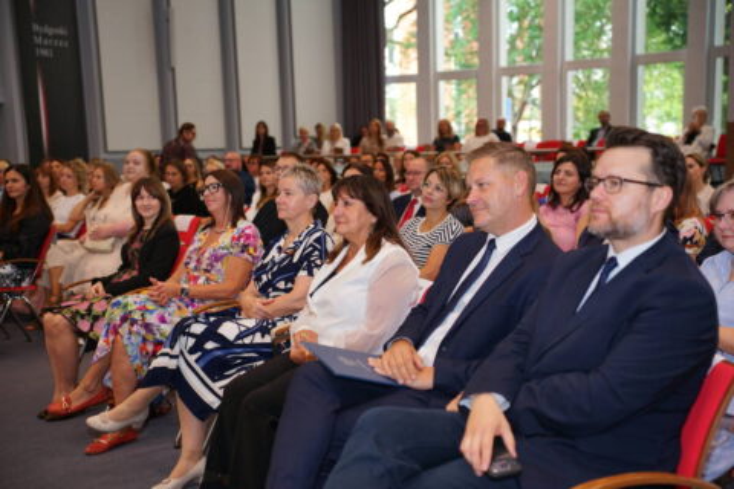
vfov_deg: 28.1
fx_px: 979
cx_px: 367
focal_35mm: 48
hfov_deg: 41.1
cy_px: 244
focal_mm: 48
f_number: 2.8
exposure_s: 1/160
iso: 400
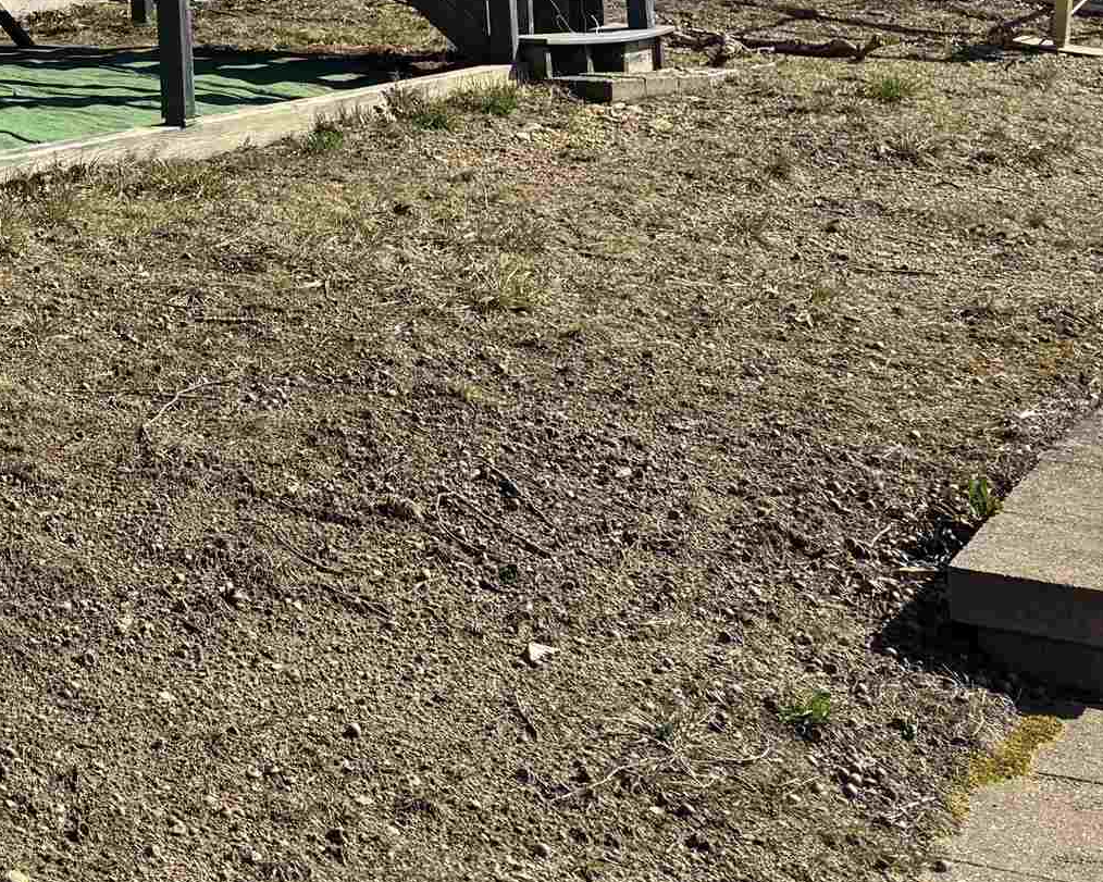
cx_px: -423
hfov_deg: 23.0
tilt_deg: +2.0
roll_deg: +1.9
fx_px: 2318
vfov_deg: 19.7
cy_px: -286
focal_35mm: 71
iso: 80
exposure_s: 1/3247
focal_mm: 6.76
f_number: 1.78
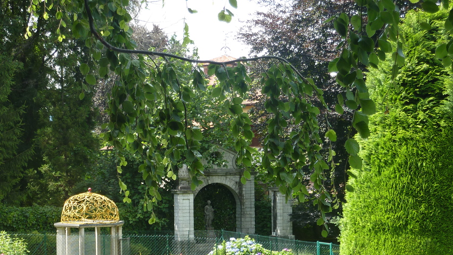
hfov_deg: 29.3
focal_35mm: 72
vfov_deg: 16.6
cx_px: 247
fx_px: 865
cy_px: 204
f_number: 3.8
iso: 80
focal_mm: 8.5
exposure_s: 1/125
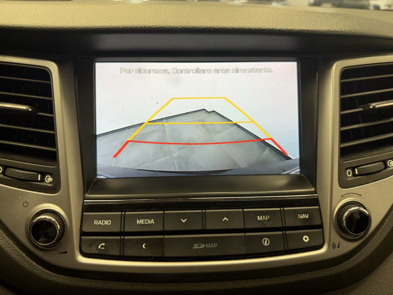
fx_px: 272
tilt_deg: -29.4
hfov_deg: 71.6
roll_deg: -0.9
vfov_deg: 56.8
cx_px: 196
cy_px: 148
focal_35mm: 24
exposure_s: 1/100
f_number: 1.78
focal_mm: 6.76
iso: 160
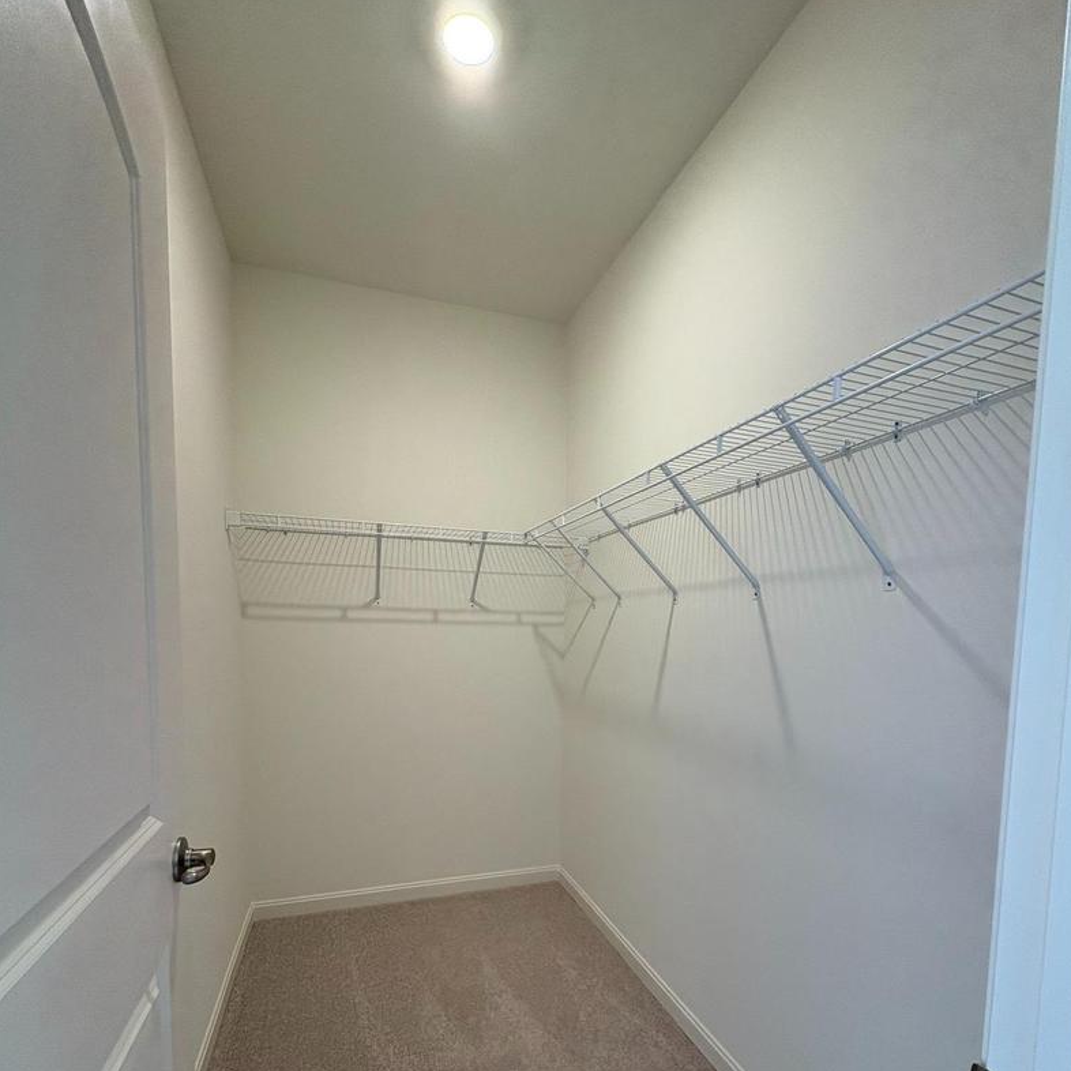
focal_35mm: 17
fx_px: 595
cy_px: 679
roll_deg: -0.5
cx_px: 549
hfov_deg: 84.0
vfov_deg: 82.2
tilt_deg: -3.5
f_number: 2.2
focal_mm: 2.22
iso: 160
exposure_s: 1/99
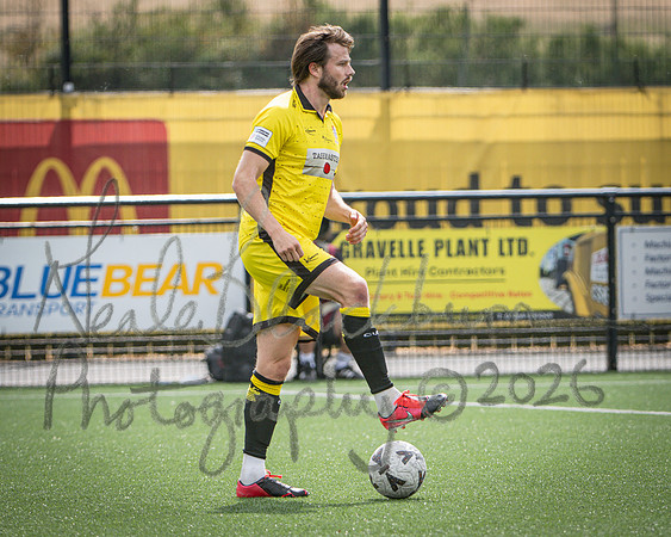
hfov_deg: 6.0
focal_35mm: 323
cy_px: 332
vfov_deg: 4.8
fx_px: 6407
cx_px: 338
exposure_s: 1/2000
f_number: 4
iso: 400
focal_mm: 200
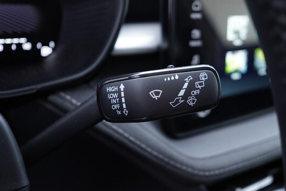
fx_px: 294
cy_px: 93
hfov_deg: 51.9
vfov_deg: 36.0
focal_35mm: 37
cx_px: 145
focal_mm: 24
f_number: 2.8
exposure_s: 1/40
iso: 400
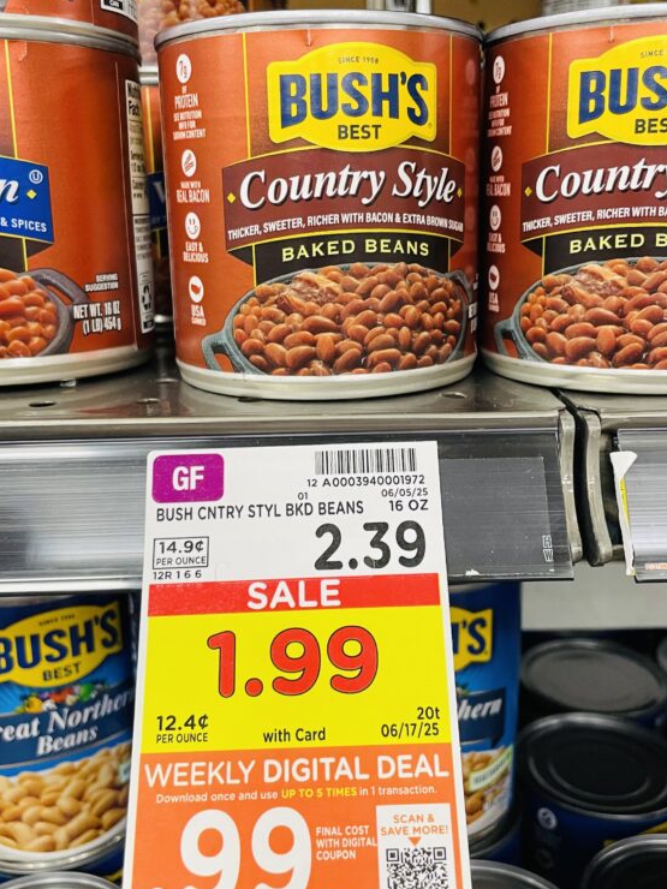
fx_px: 925
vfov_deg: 51.3
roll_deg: +1.5
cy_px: 417
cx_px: 349
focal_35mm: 36
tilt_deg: -13.3
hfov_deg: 39.6
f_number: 1.6
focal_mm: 4.2
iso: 125
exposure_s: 1/60
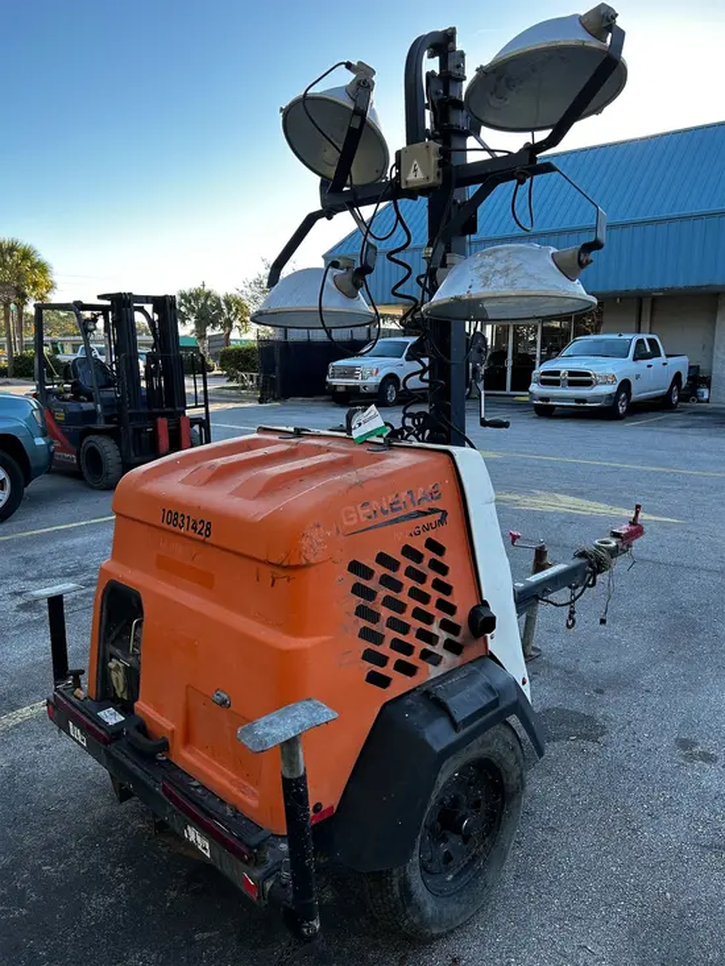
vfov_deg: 67.3
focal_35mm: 26
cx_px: 362
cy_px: 483
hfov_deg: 53.1
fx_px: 726
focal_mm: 5.7
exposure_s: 1/486
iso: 50
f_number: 1.5
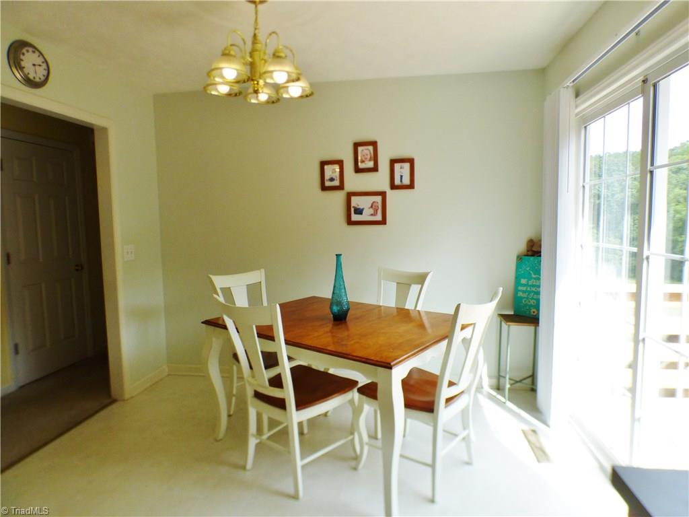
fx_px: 398
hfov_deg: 81.7
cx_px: 344
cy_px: 258
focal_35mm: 20
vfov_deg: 66.0
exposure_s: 1/250
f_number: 2.8
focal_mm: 3.58
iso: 100
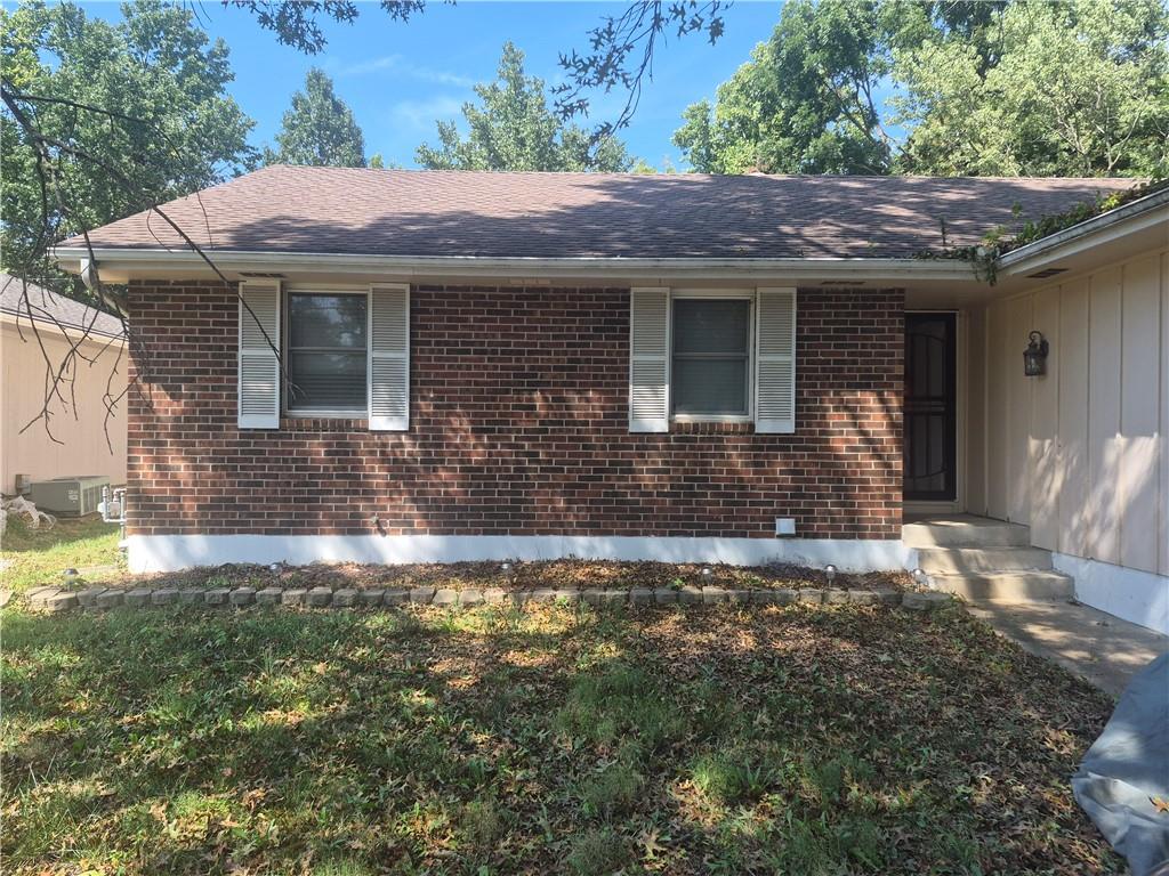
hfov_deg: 73.9
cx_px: 584
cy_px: 438
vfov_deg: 58.9
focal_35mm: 23
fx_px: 777
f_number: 1.8
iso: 80
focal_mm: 5.4
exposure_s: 1/1620
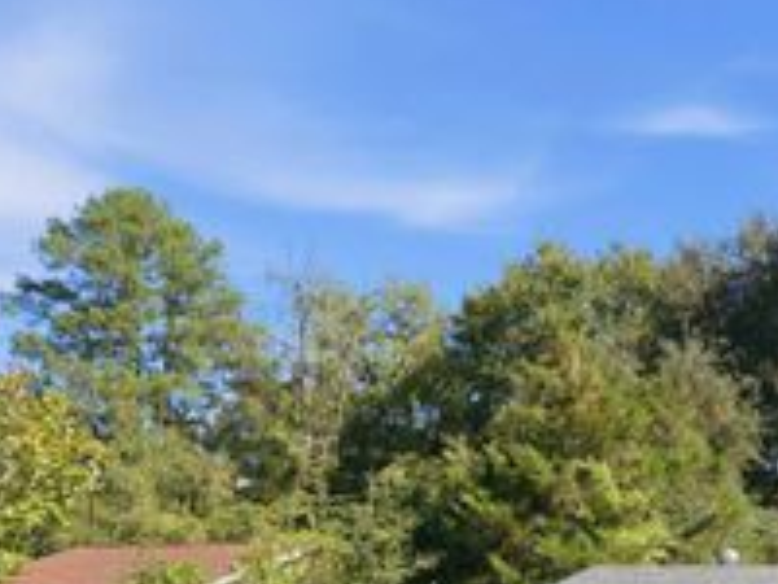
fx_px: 1349
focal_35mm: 60
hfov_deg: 30.1
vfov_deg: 22.5
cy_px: 697
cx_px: 766
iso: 180
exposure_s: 1/180
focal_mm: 8.7
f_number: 1.8
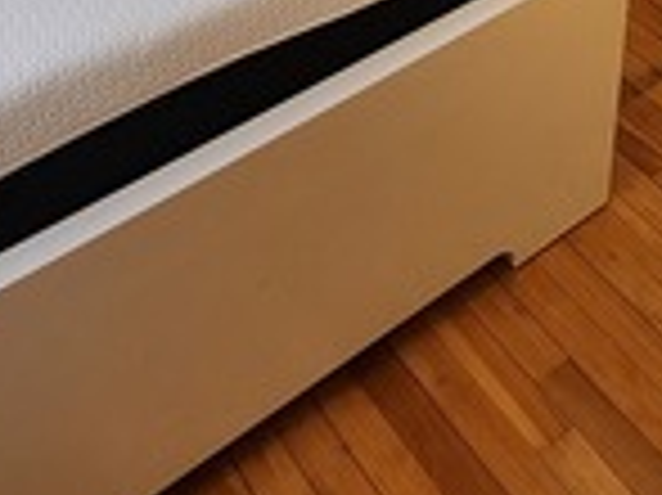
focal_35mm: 59
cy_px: -554
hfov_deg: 32.7
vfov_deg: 16.8
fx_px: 1127
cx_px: 281
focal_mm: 2.2
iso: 250
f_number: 2.2
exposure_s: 1/60
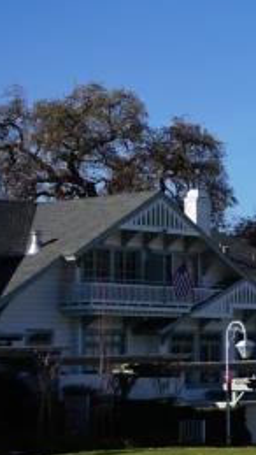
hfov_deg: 9.8
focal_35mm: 108
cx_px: 633
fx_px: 1301
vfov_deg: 19.8
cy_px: 292
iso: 100
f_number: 5
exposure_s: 1/800
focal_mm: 22
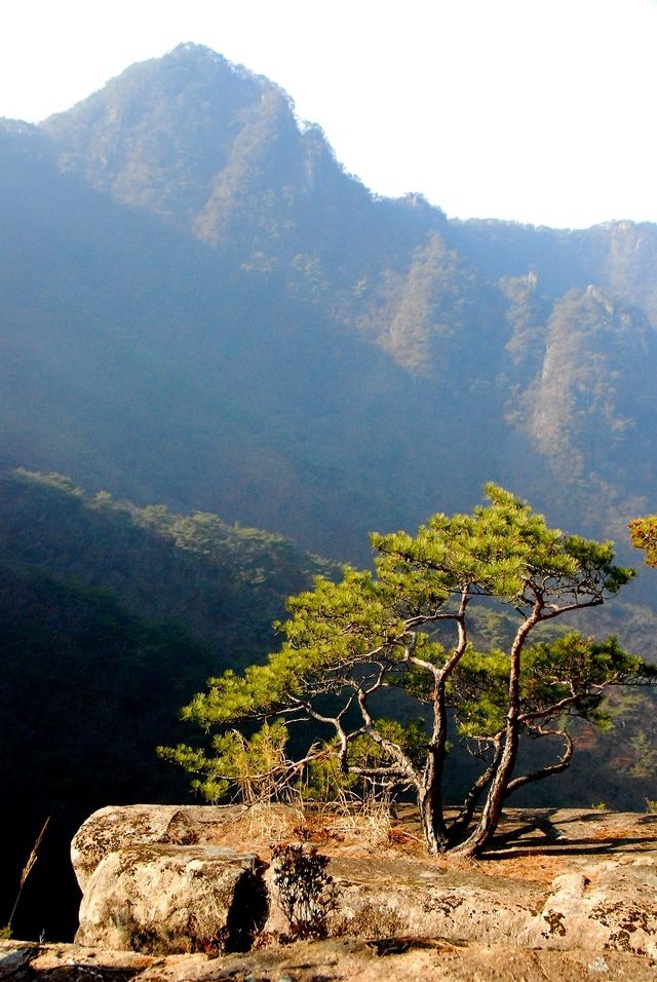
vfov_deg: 49.5
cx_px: 328
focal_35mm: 39
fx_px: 1064
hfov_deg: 34.3
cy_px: 491
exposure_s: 1/400
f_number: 14
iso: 1600
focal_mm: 26
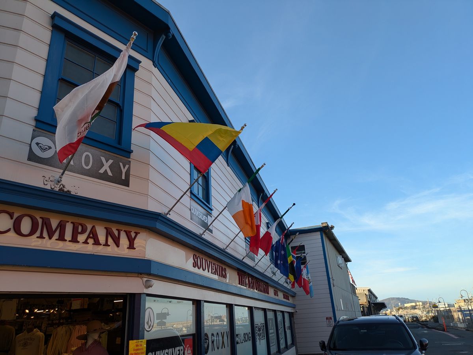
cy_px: 178
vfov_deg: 54.9
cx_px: 236
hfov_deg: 69.4
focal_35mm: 25
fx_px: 342
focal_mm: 5.43
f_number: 1.89
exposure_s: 1/684
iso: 50
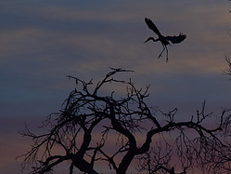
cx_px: 258
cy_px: 123
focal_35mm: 425
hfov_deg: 4.7
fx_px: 2837
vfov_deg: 3.5
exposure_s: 1/1600
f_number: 5.6
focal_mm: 190
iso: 200
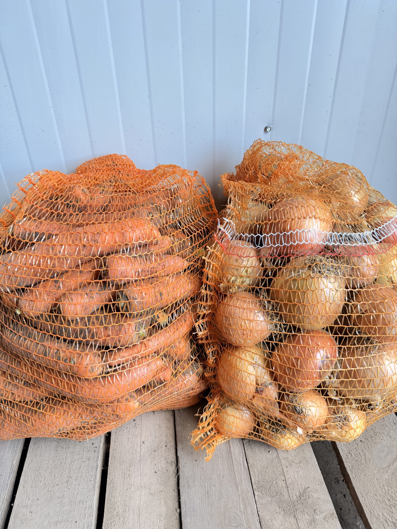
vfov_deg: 71.6
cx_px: 198
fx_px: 367
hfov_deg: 56.8
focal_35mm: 24
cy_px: 264
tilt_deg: -33.7
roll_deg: +1.0
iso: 160
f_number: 1.78
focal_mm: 6.76
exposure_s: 1/121
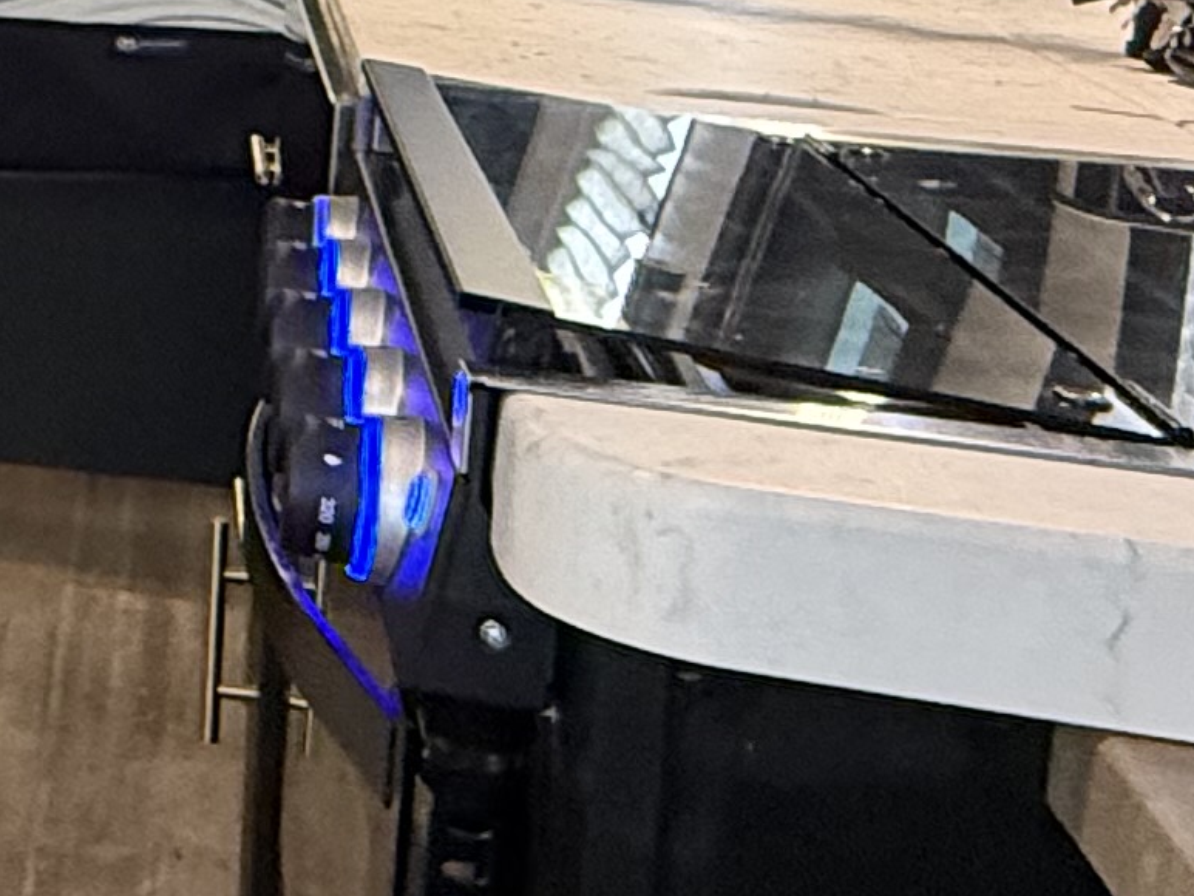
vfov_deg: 19.2
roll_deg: -0.1
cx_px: -797
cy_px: -141
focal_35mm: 73
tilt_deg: -4.4
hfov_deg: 20.8
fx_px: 2518
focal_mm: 2.22
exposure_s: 1/60
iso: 400
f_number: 2.2
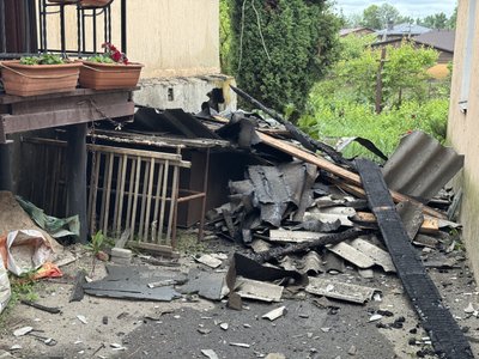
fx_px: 664
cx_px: 240
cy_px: 180
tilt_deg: -11.6
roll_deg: -0.5
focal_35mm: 48
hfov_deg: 39.7
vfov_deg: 30.3
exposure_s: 1/289
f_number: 1.78
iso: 64
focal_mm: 6.76
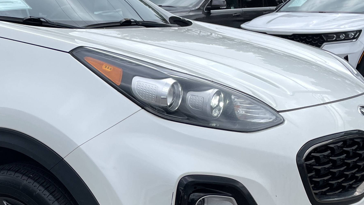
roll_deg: -1.0
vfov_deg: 18.7
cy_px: 159
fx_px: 618
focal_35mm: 64
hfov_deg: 31.1
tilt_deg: -11.8
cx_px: 24
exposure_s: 1/2959
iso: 32
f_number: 1.6
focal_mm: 4.2
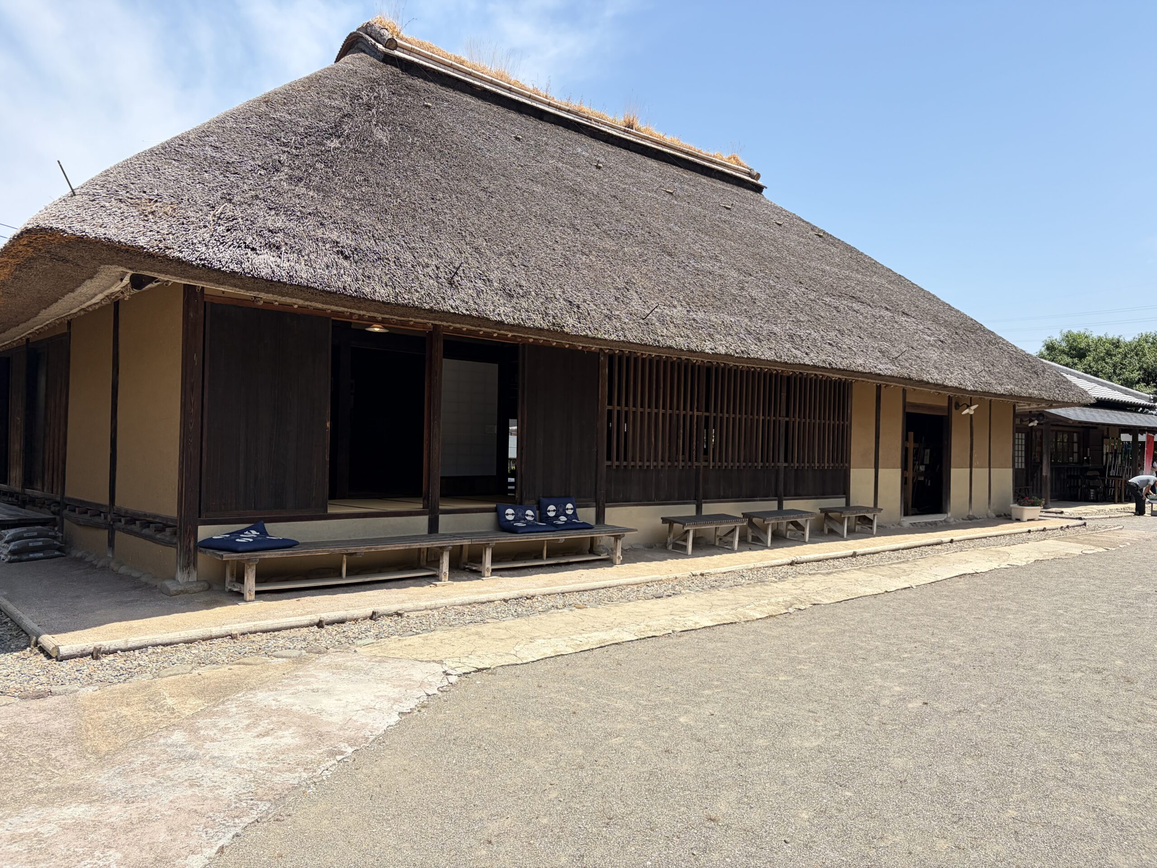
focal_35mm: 26
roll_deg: -0.9
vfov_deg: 53.1
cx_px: 578
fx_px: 869
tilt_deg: +1.5
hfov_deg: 67.3
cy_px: 434
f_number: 1.6
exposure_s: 1/3448
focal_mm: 5.96
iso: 64
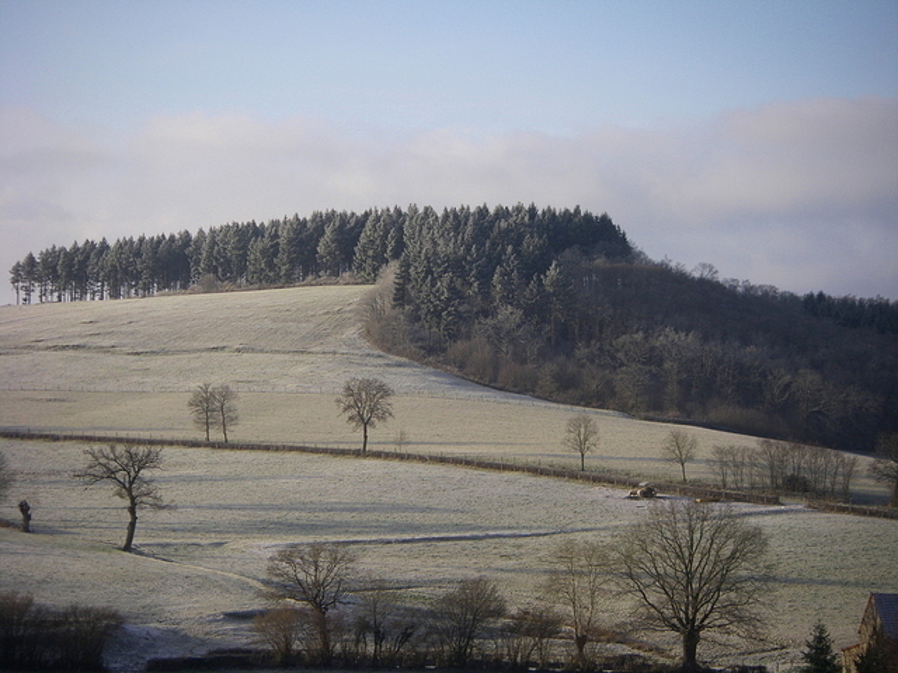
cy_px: 336
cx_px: 449
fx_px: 3321
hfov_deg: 15.4
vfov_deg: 11.6
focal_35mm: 128
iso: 64
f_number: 4.2
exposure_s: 1/250
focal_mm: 21.1
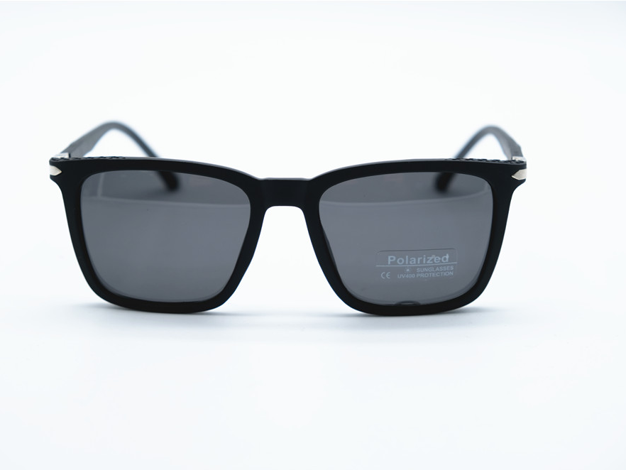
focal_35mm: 73
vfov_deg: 20.2
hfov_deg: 26.7
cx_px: 286
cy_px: 236
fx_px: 1321
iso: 160
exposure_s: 1/180
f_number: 5
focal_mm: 44.4
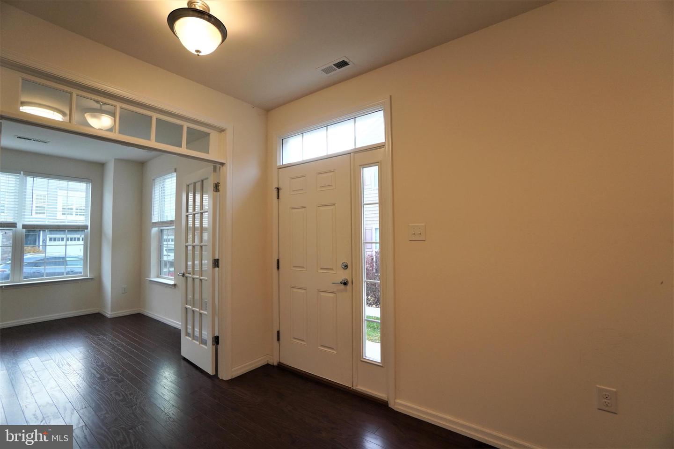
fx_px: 281
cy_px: 224
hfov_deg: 100.4
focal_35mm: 15
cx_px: 337
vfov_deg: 77.3
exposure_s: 1/160
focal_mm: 10
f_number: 4
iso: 500
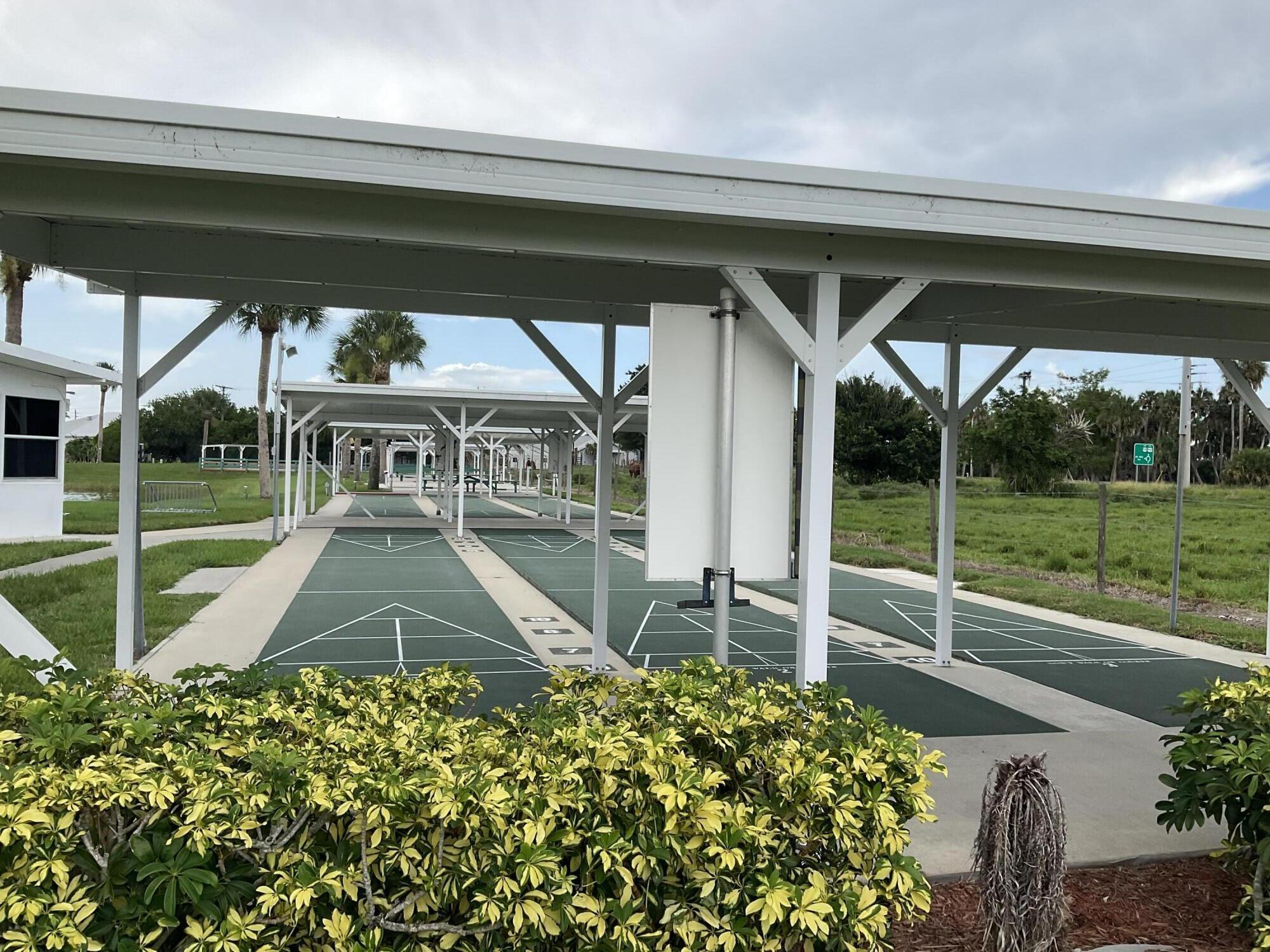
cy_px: 476
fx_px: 1064
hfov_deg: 61.7
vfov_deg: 48.2
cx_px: 635
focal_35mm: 29
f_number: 1.8
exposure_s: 1/883
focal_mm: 3
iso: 16
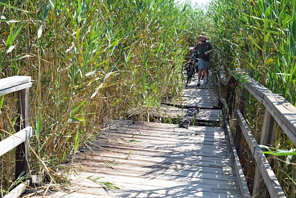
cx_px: 148
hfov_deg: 37.8
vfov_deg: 25.8
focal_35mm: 52
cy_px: 99
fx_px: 432
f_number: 8
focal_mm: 35
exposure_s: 1/250
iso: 220
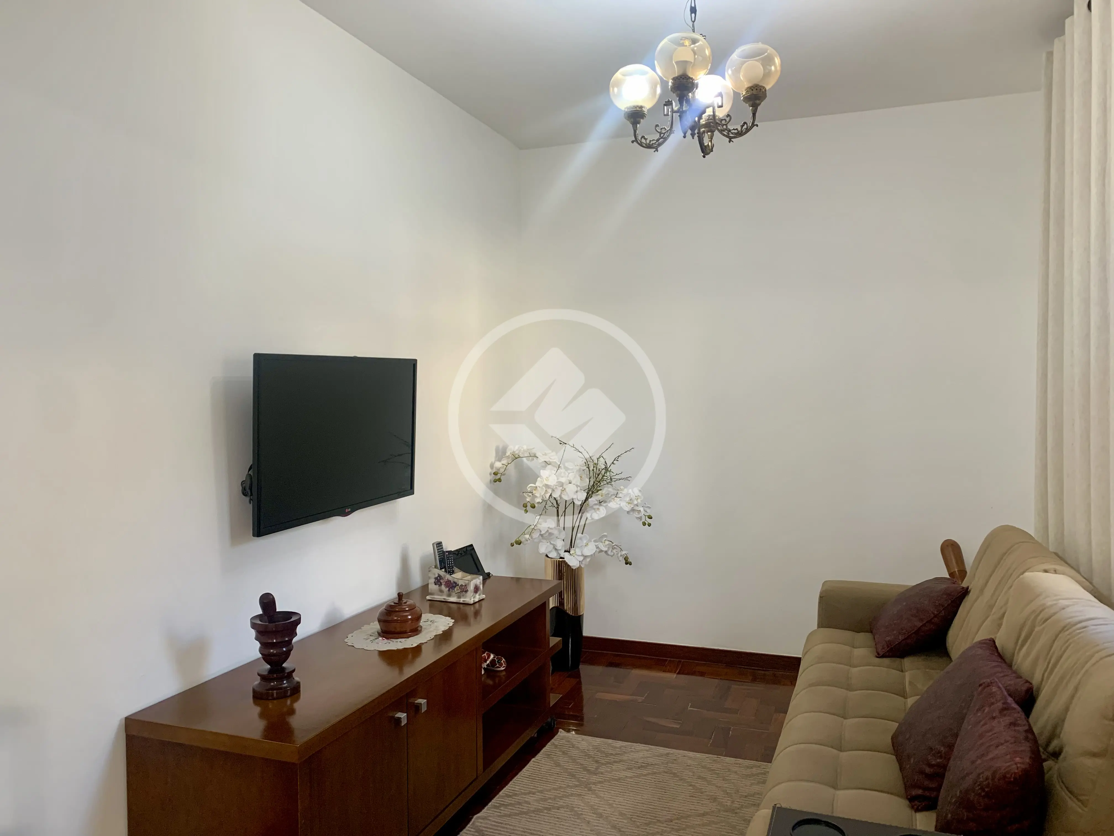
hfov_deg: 67.3
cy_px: 418
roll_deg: +0.8
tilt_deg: -2.2
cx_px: 557
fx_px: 837
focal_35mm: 26
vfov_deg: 53.1
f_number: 1.8
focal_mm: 4.25
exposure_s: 1/60
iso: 100
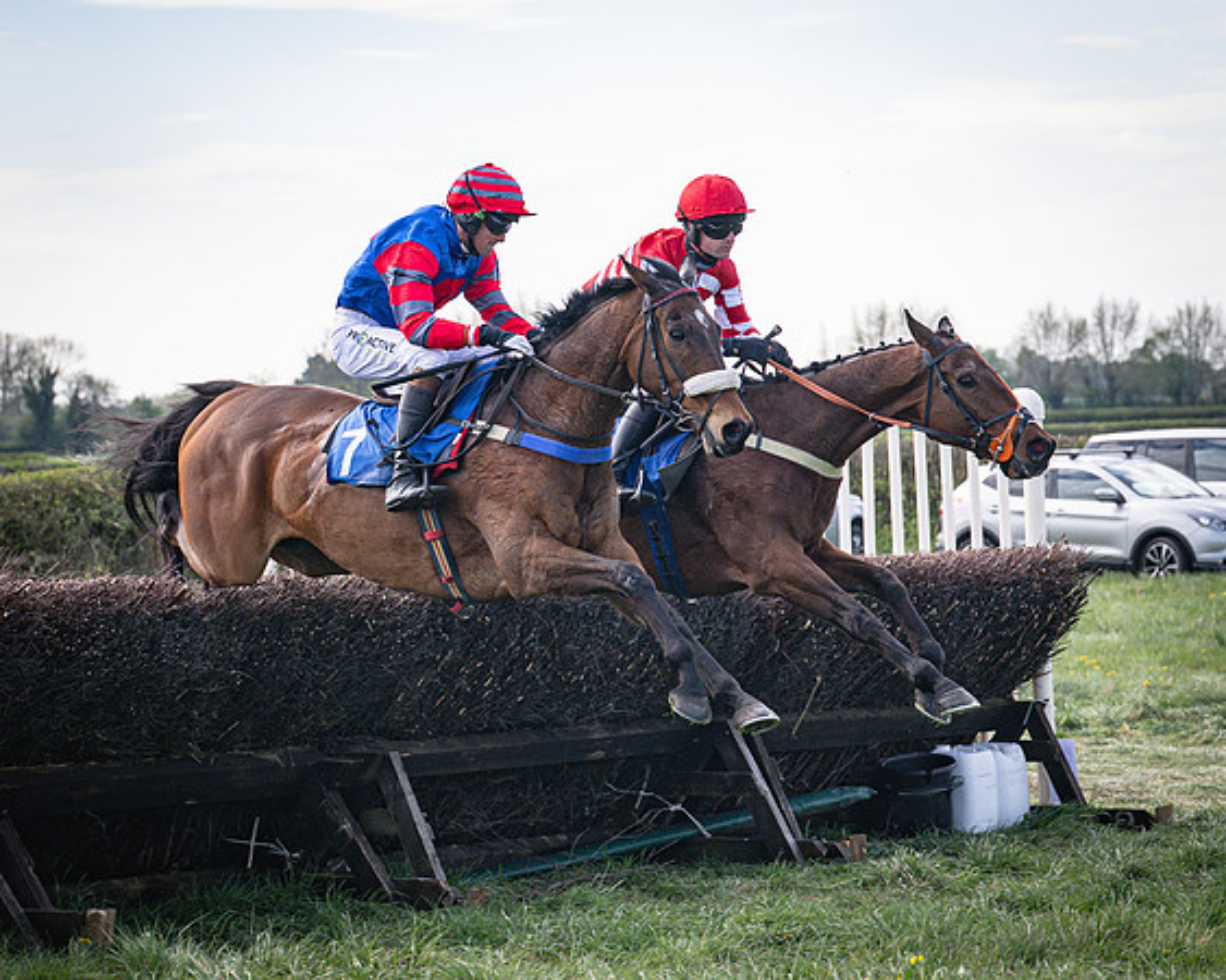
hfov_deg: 14.6
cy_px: 458
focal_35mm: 132
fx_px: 4782
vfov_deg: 11.7
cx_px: 683
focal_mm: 70
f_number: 4
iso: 400
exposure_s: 1/2000
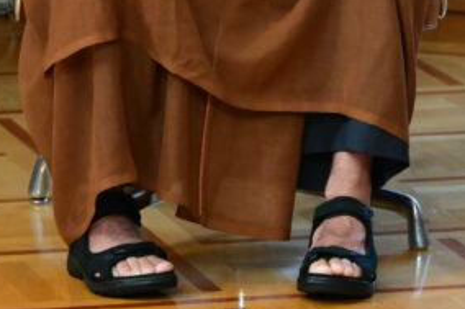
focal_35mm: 389
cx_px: 750
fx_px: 5021
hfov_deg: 5.2
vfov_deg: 3.5
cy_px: -177
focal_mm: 92
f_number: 5
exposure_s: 1/320
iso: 6400
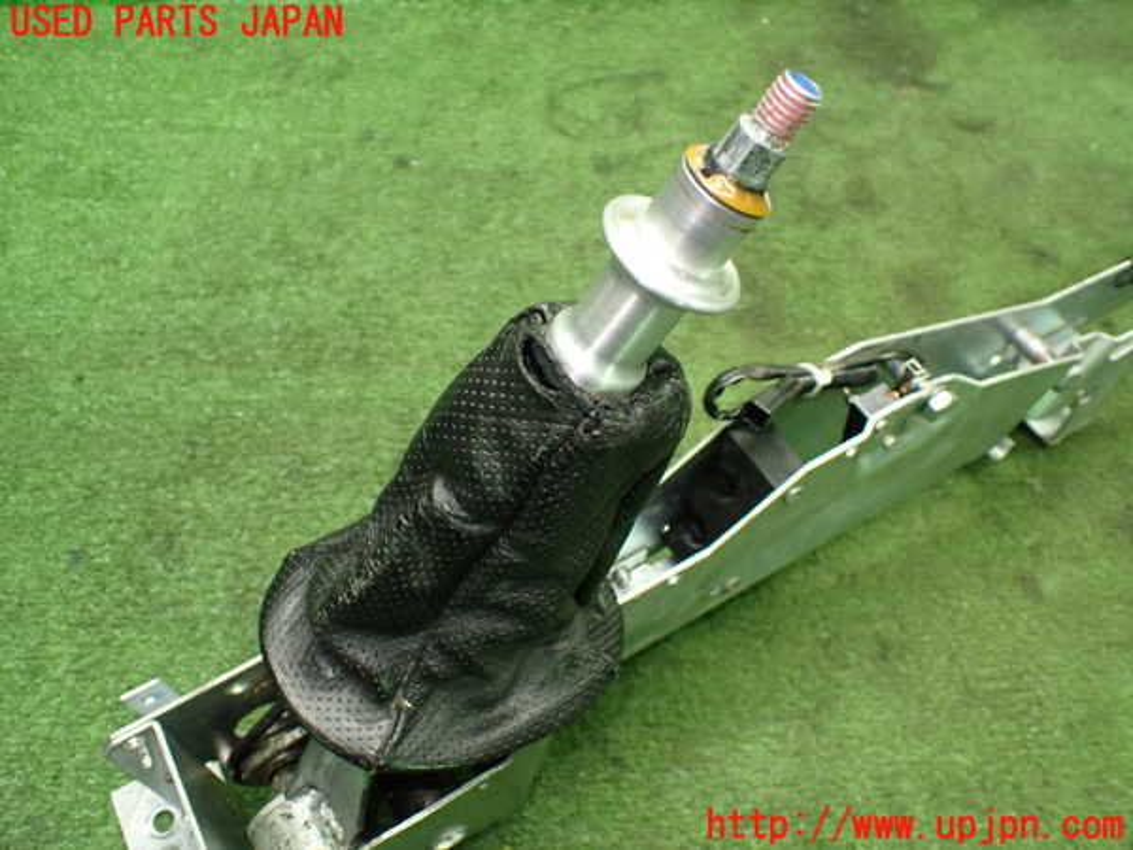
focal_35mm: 30
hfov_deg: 60.0
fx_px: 982
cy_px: 425
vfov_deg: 46.8
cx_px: 566
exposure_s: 1/80
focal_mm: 5.4
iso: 800
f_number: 2.3
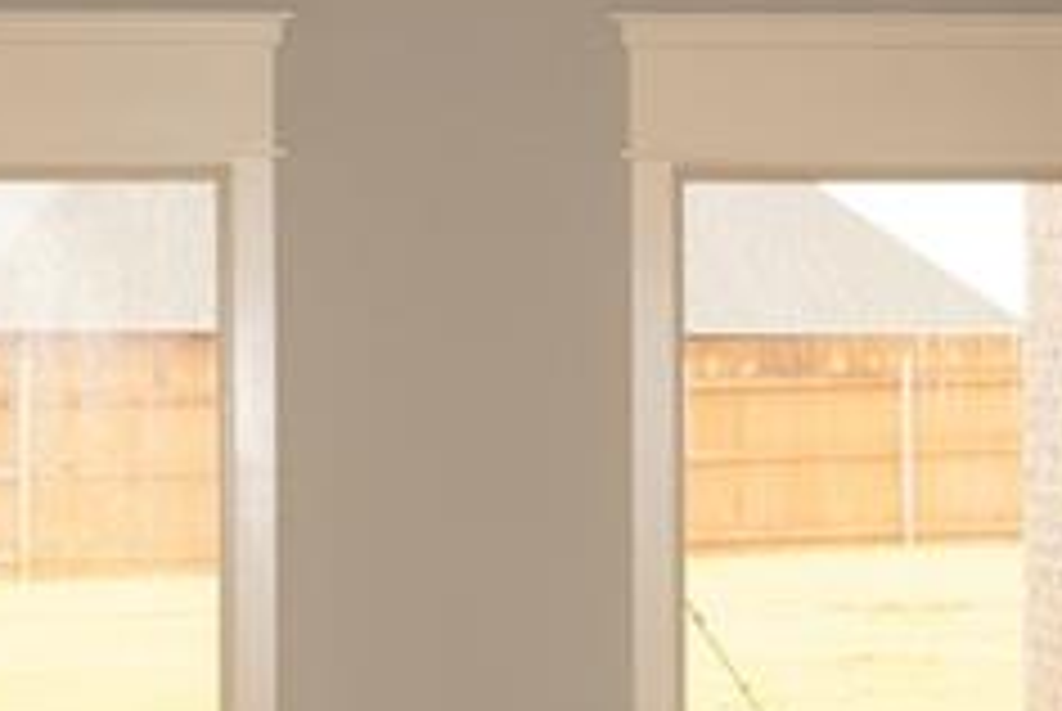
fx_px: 3456
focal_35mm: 117
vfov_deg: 11.7
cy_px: 306
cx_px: 585
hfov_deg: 17.5
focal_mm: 24
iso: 160
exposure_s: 1/60
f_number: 4
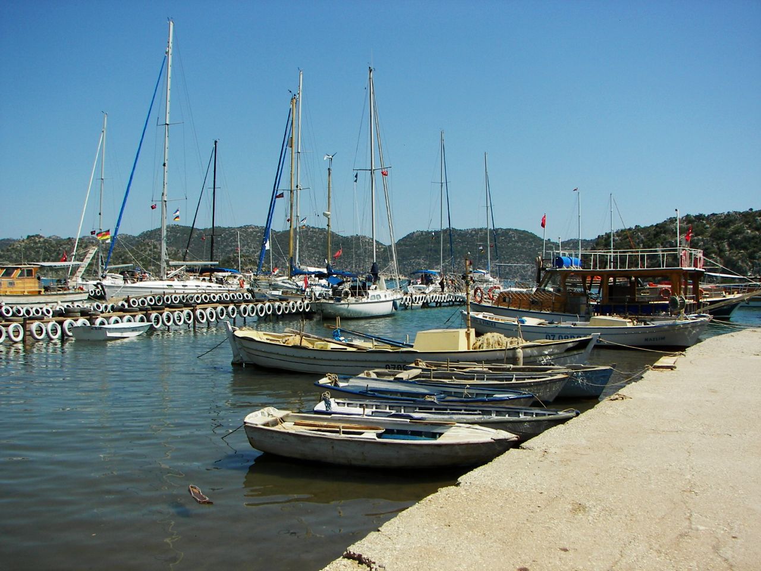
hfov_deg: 51.4
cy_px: 286
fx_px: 791
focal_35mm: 36
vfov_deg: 39.7
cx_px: 380
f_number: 4
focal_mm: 6
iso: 50
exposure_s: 1/800
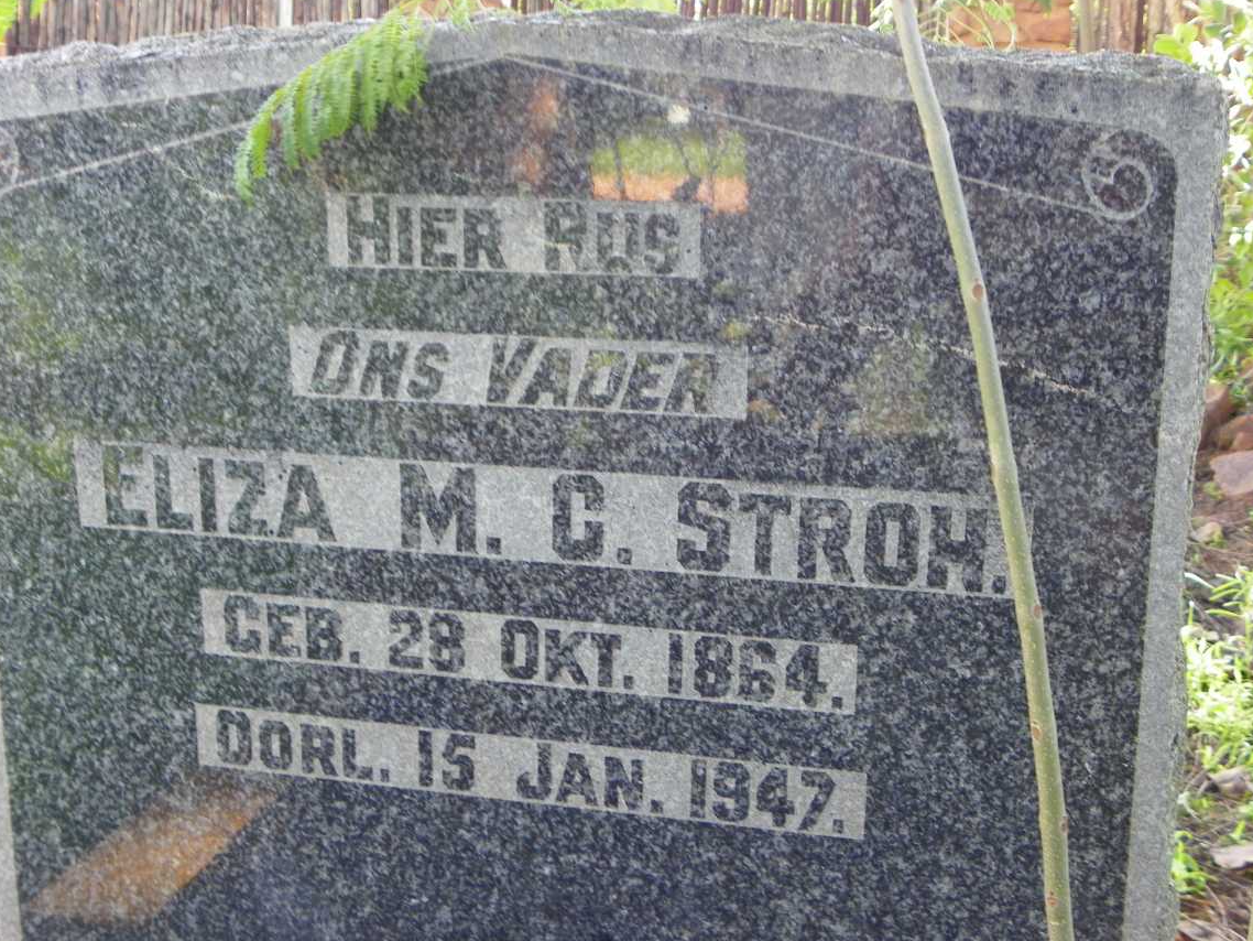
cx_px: 655
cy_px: 467
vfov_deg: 36.8
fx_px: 1412
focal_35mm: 39
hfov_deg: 47.8
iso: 64
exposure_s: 1/30
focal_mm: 6.6
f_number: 3.2
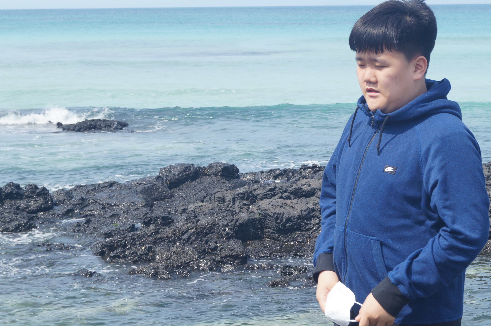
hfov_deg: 21.3
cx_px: 265
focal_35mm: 96
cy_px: 132
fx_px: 1304
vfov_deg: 14.3
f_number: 8
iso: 100
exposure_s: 1/200
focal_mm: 45
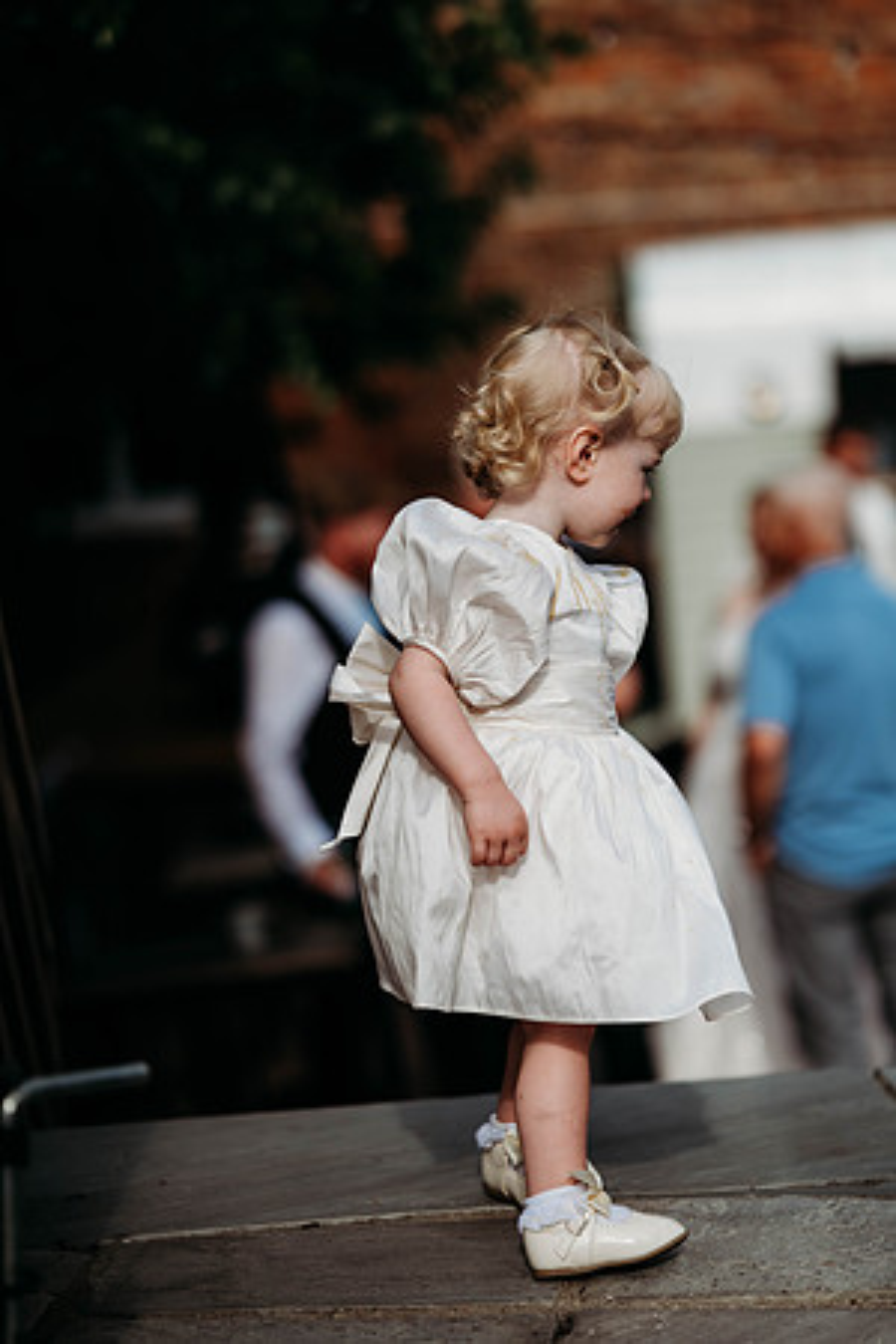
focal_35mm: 85
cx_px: 448
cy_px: 672
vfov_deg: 23.9
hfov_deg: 16.1
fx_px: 3173
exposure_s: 1/8000
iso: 200
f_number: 2
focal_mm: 85
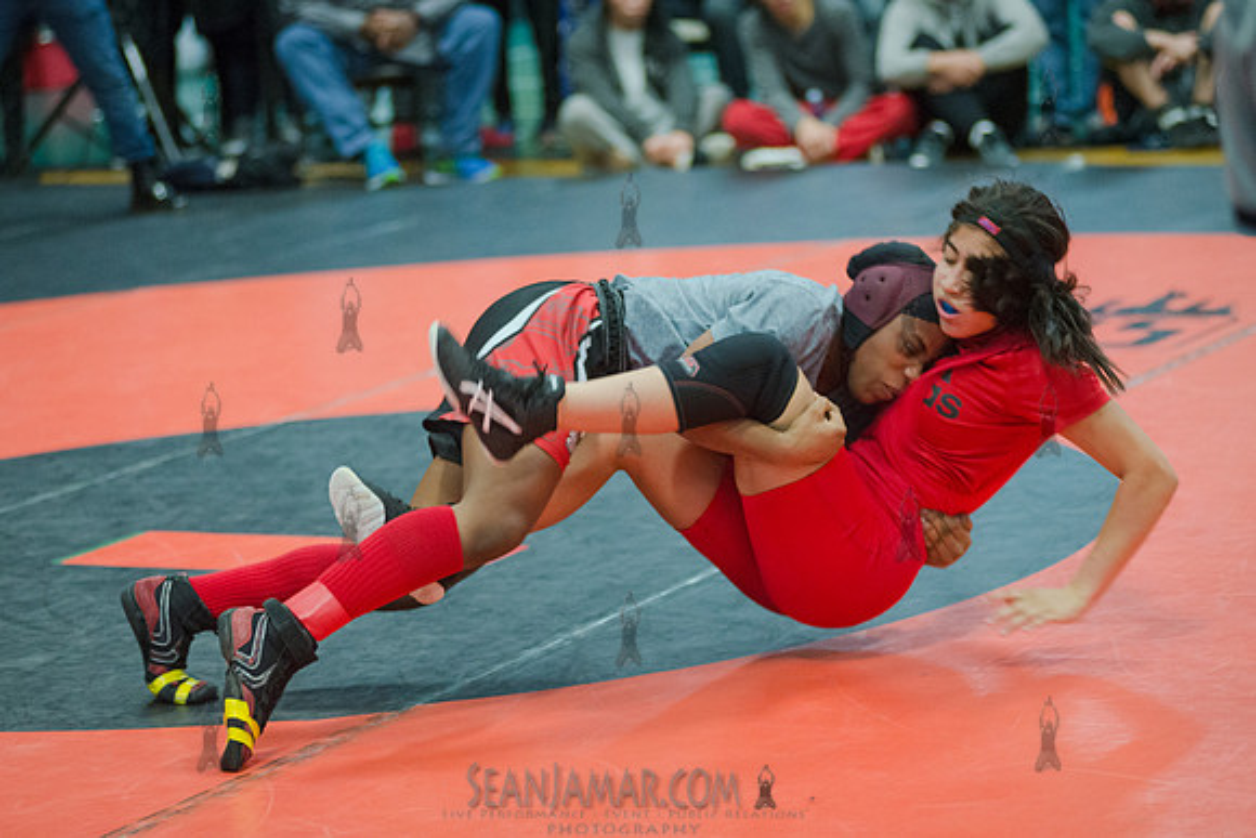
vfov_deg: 12.1
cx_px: 578
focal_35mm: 113
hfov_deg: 18.0
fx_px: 3955
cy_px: 386
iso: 4000
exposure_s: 1/320
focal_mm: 105
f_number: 2.8
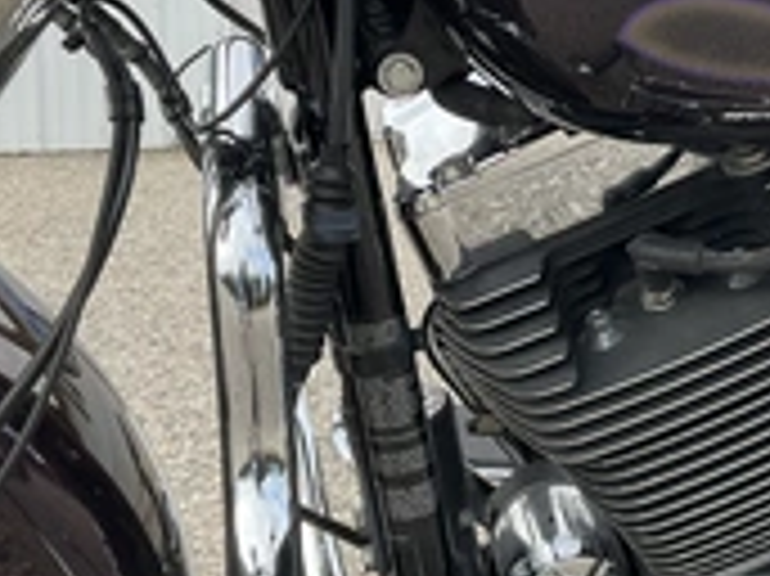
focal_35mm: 68
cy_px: 166
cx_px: 603
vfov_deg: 21.5
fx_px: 1512
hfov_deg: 28.1
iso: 25
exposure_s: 1/276
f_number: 1.8
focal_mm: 3
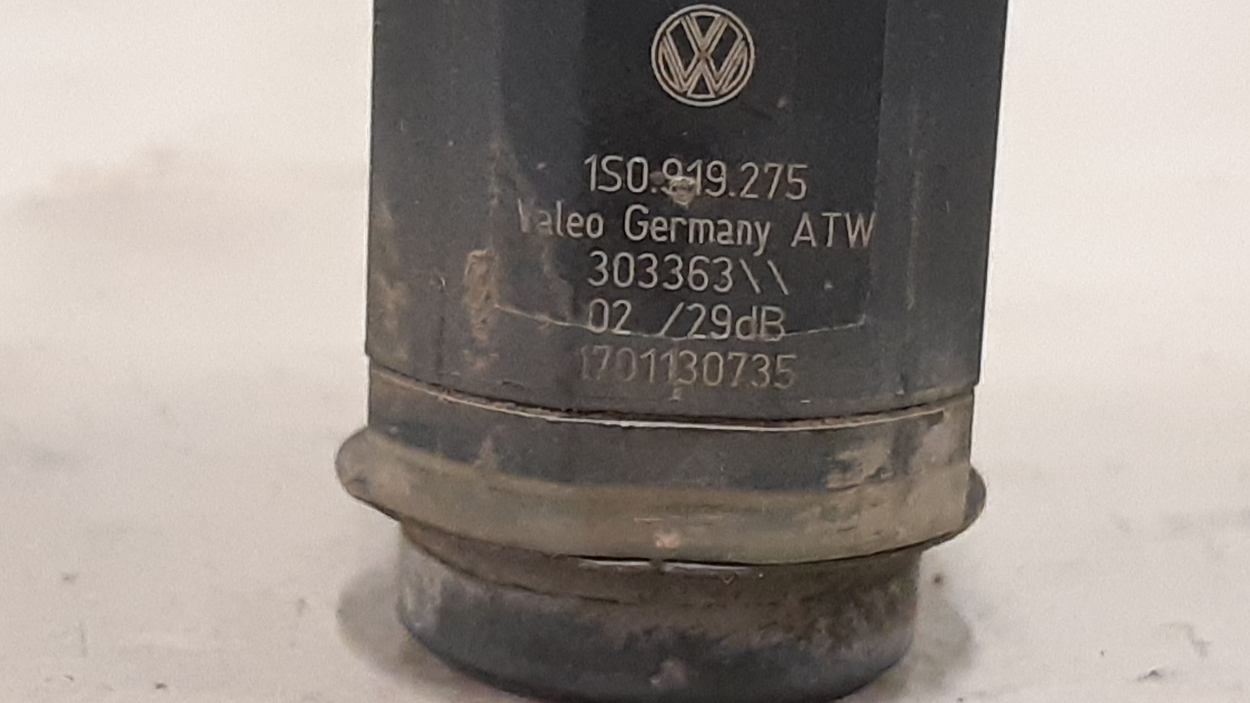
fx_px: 961
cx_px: 623
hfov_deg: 66.1
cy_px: 324
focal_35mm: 29
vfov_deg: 40.2
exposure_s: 1/50
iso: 320
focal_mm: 3.93
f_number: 1.7
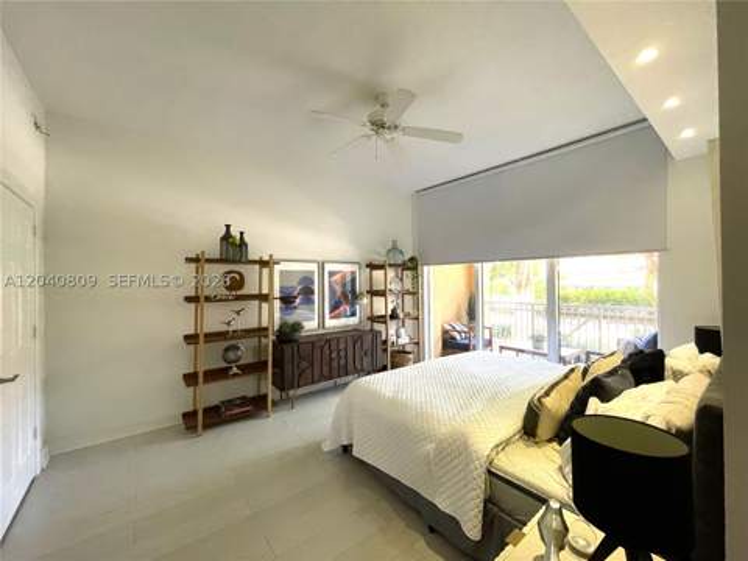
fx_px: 303
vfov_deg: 85.7
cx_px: 374
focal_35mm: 14
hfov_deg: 102.1
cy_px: 280
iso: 500
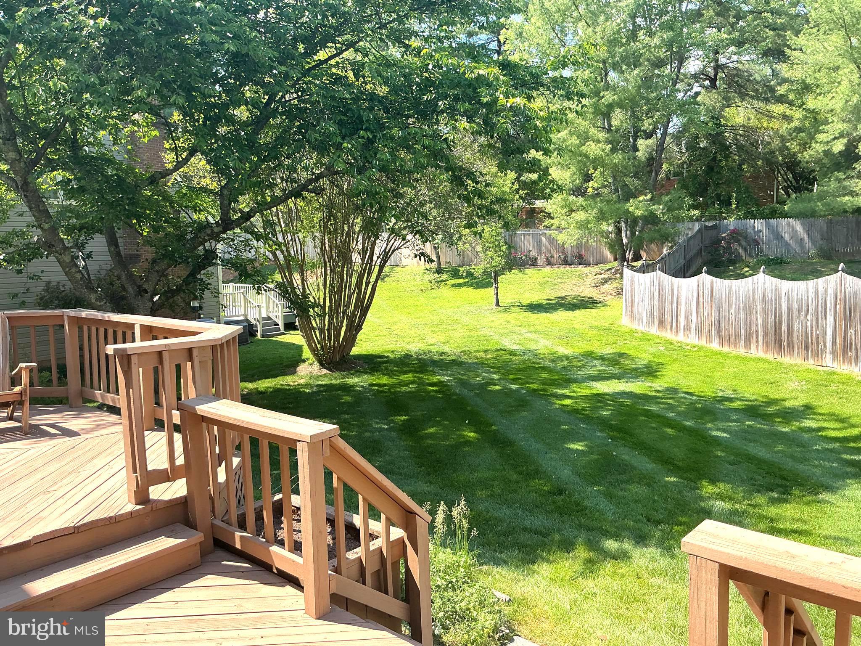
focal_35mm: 29
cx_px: 430
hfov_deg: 61.7
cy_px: 323
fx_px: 721
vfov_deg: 48.2
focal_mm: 3
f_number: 1.8
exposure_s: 1/482
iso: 25
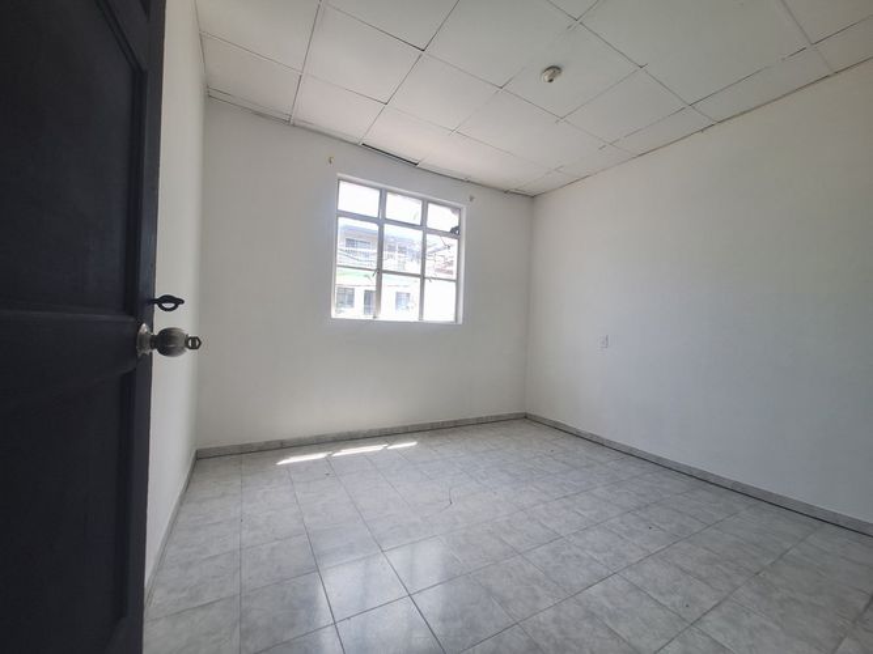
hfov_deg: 106.2
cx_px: 436
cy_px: 327
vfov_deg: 89.9
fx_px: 328
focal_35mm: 13
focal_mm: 1.74
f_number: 2.2
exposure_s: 1/152
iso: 40
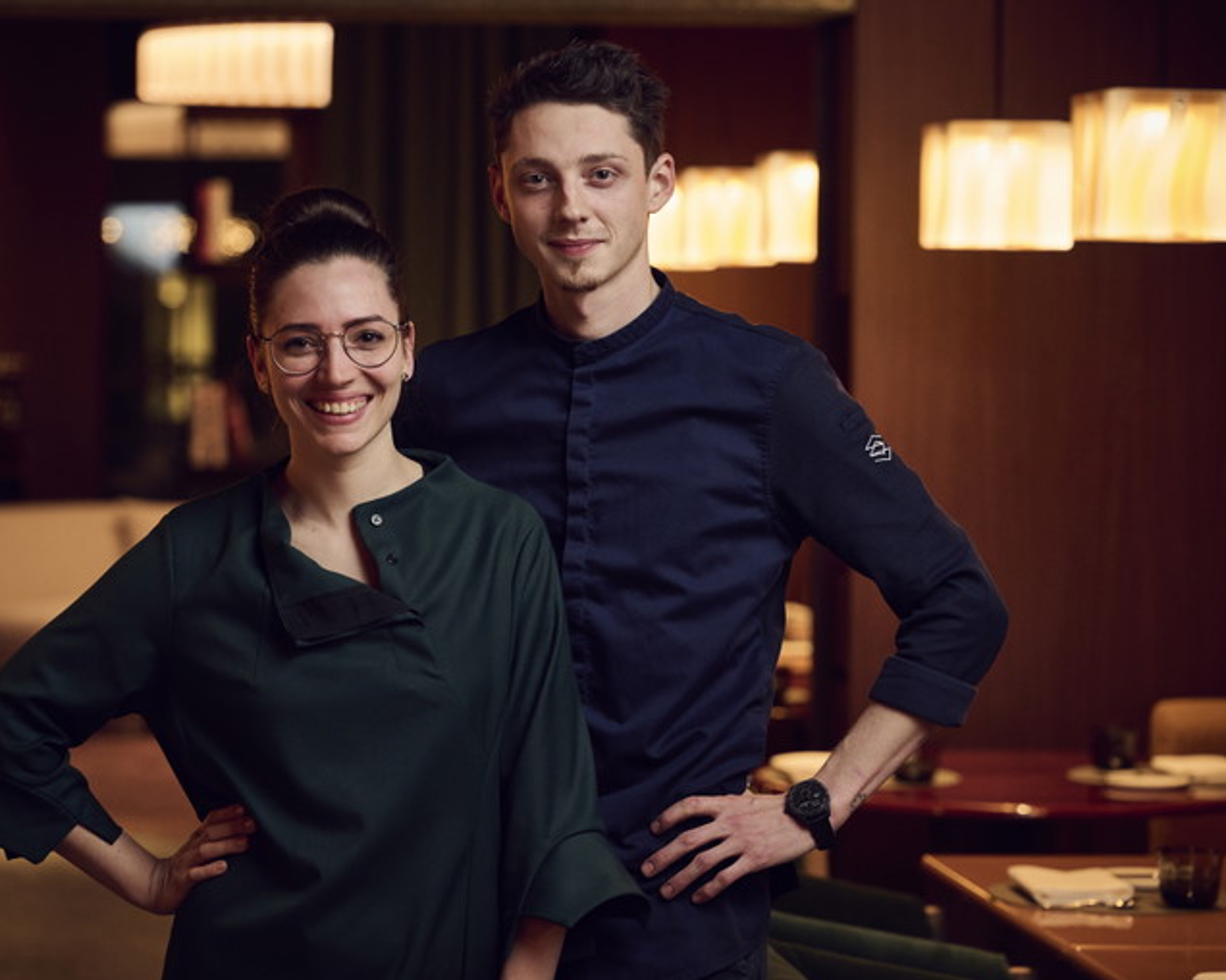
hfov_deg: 16.2
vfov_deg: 13.0
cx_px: 519
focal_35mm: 119
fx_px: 4319
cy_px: 491
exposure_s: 1/200
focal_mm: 105
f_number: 4
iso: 1600
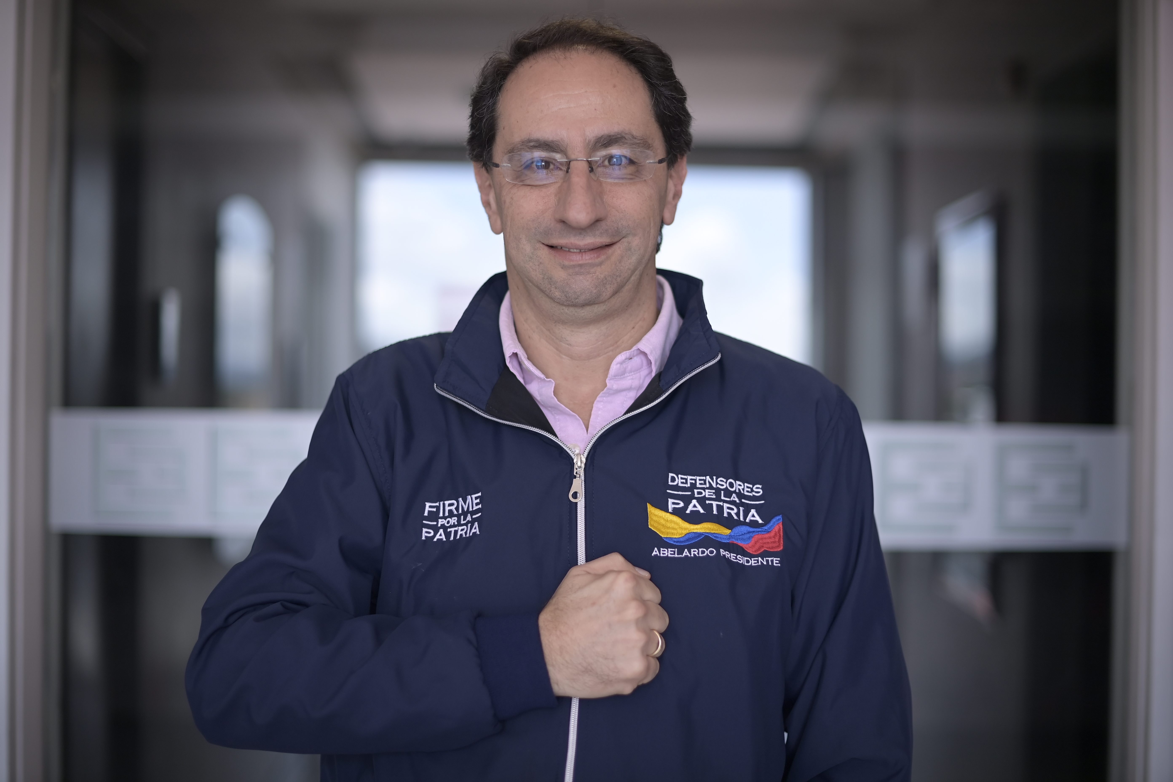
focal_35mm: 50
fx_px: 1629
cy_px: 391
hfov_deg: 39.6
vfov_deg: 27.0
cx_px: 586
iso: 320
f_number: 1.8
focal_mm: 50
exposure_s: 1/640
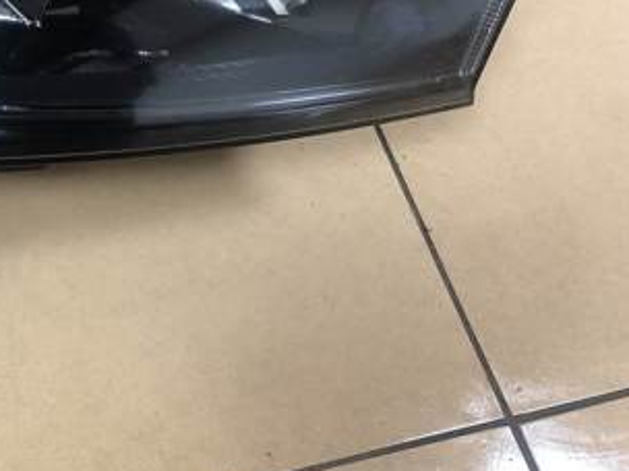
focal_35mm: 59
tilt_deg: -61.7
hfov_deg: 30.3
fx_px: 1072
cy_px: 130
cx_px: -10
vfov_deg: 24.6
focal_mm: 4
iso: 80
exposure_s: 1/17
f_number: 1.8
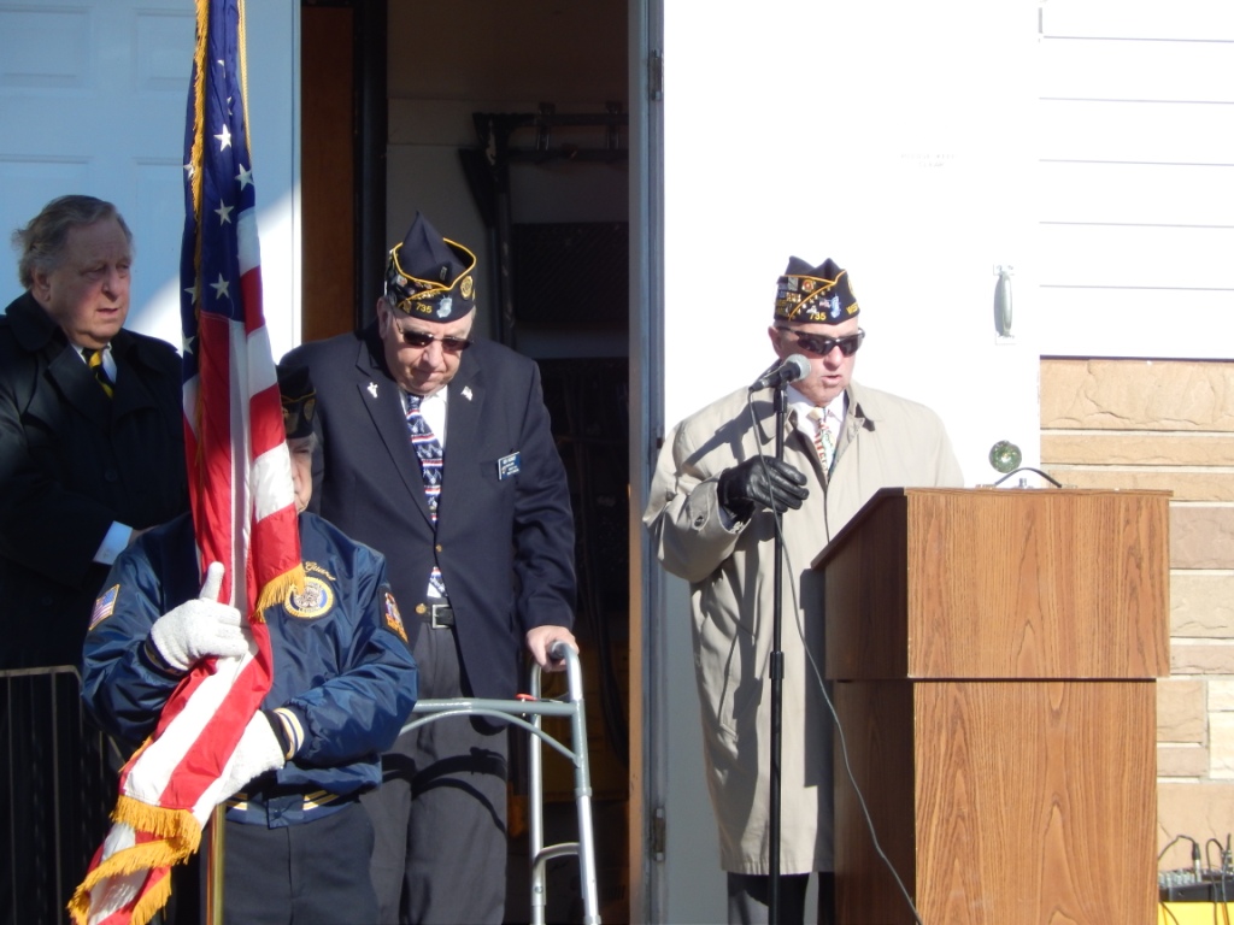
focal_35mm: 350
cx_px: 617
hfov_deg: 5.7
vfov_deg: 4.2
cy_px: 462
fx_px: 12477
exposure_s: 1/400
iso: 125
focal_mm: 62.2
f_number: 5.7
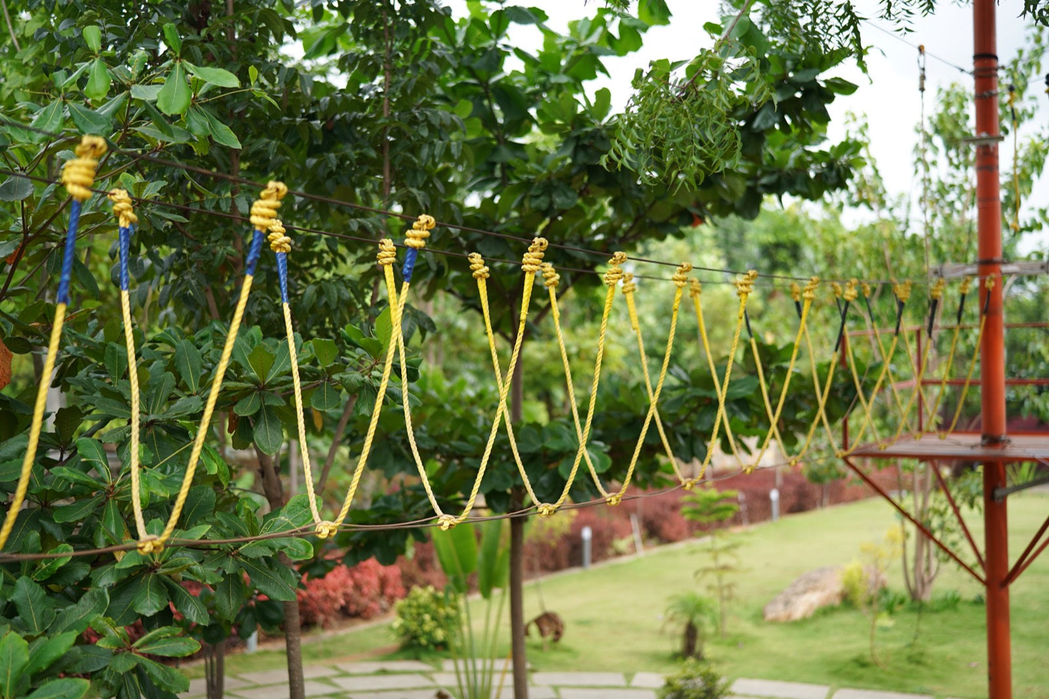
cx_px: 524
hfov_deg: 39.6
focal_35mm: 50
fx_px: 1457
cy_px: 350
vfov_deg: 27.0
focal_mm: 50
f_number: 1.6
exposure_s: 1/800
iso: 100
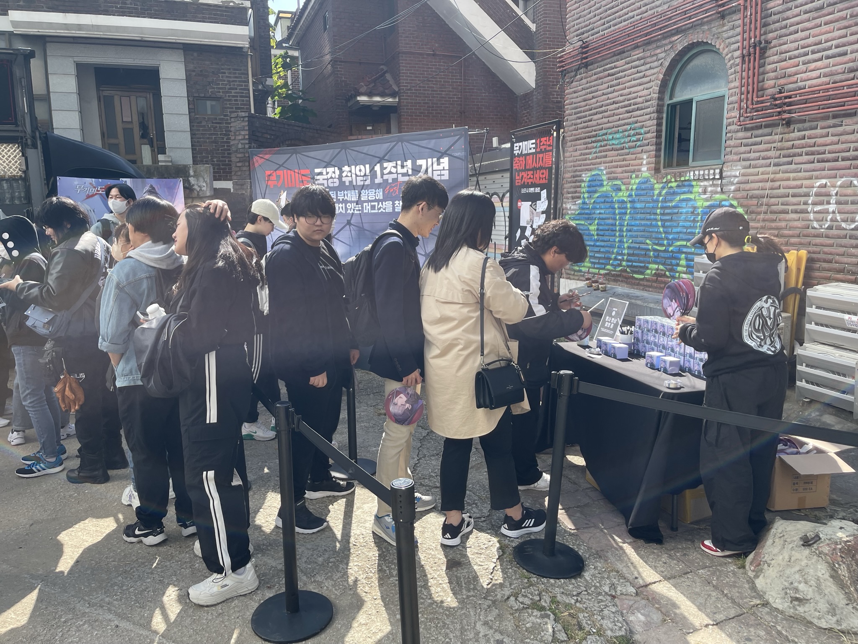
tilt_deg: -10.4
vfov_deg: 53.1
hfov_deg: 67.3
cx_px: 429
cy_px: 322
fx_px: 644
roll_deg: +1.2
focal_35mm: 26
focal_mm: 5.1
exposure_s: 1/1164
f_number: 1.6
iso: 32
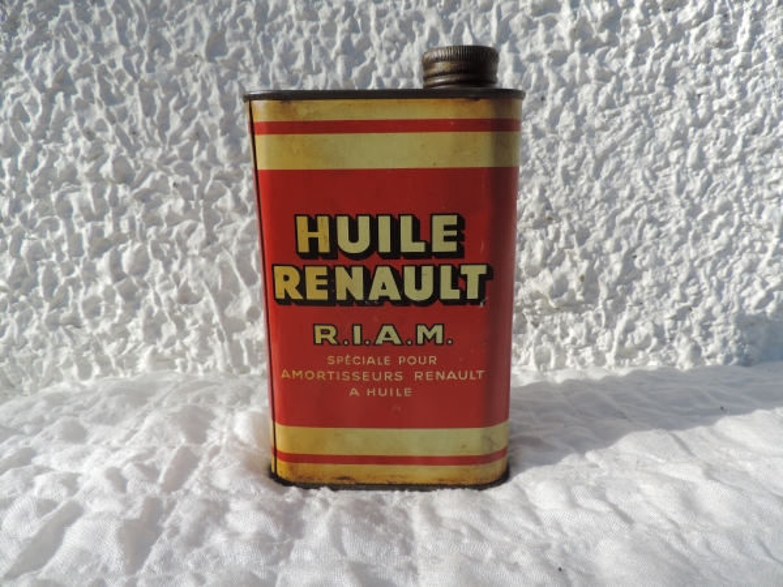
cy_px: 294
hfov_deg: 71.6
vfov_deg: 56.8
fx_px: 543
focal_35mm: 24
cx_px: 392
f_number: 3
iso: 80
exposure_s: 1/1250
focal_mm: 4.3
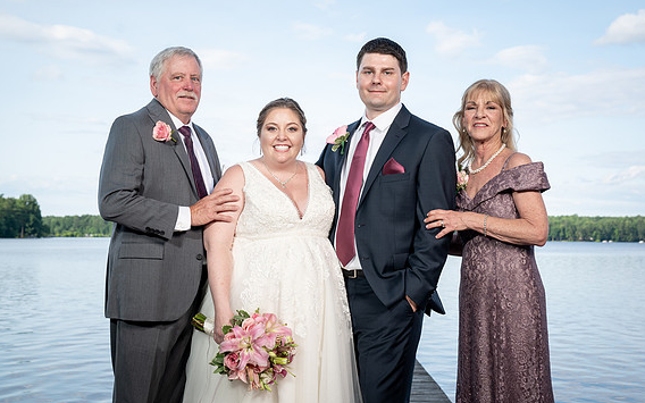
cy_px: 191
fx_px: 896
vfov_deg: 25.3
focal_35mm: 51
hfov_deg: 39.6
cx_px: 313
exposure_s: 1/200
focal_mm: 48
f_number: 5.6
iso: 100
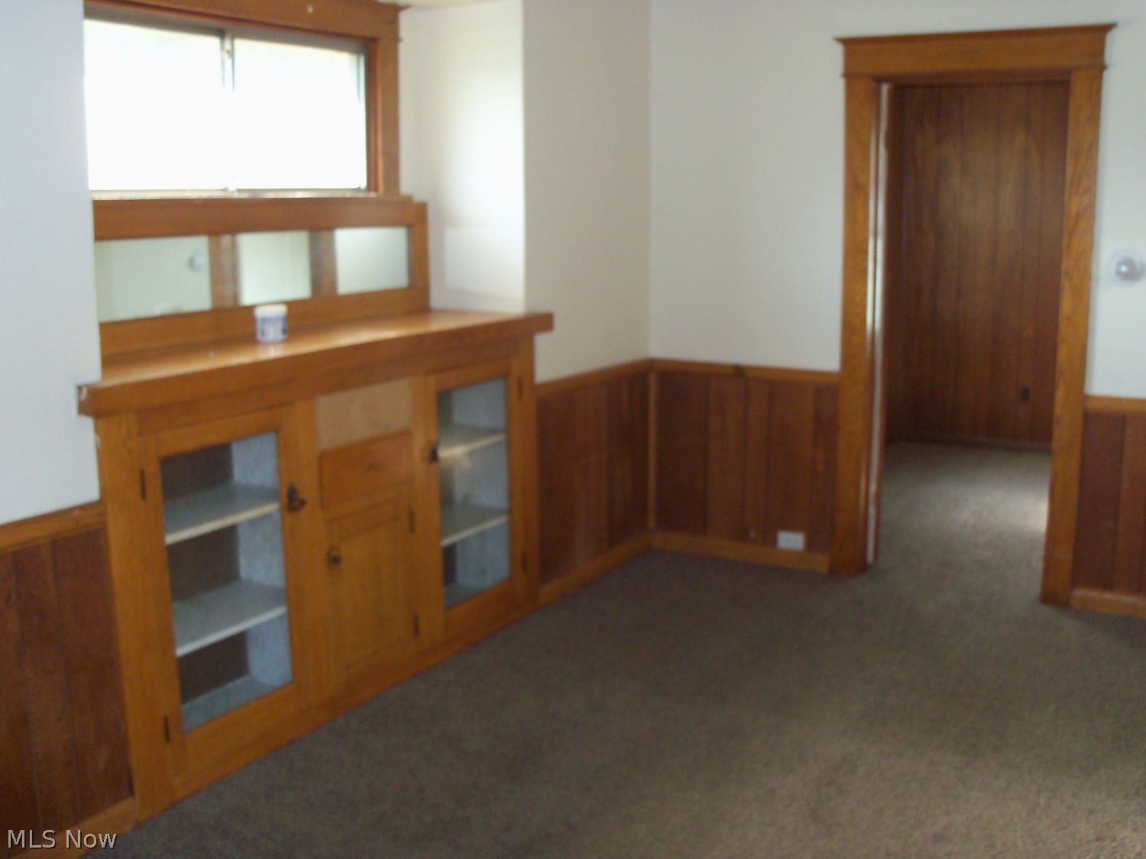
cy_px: 430
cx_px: 573
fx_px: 1159
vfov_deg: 40.7
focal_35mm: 35
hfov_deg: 52.6
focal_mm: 6.3
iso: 125
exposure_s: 1/30
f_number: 3
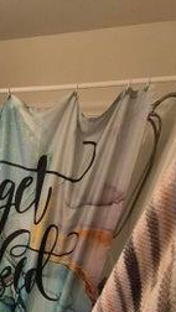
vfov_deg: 58.1
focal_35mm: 27
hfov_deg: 34.9
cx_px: -31
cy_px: 290
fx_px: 224
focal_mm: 1.74
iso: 320
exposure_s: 1/60
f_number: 2.2
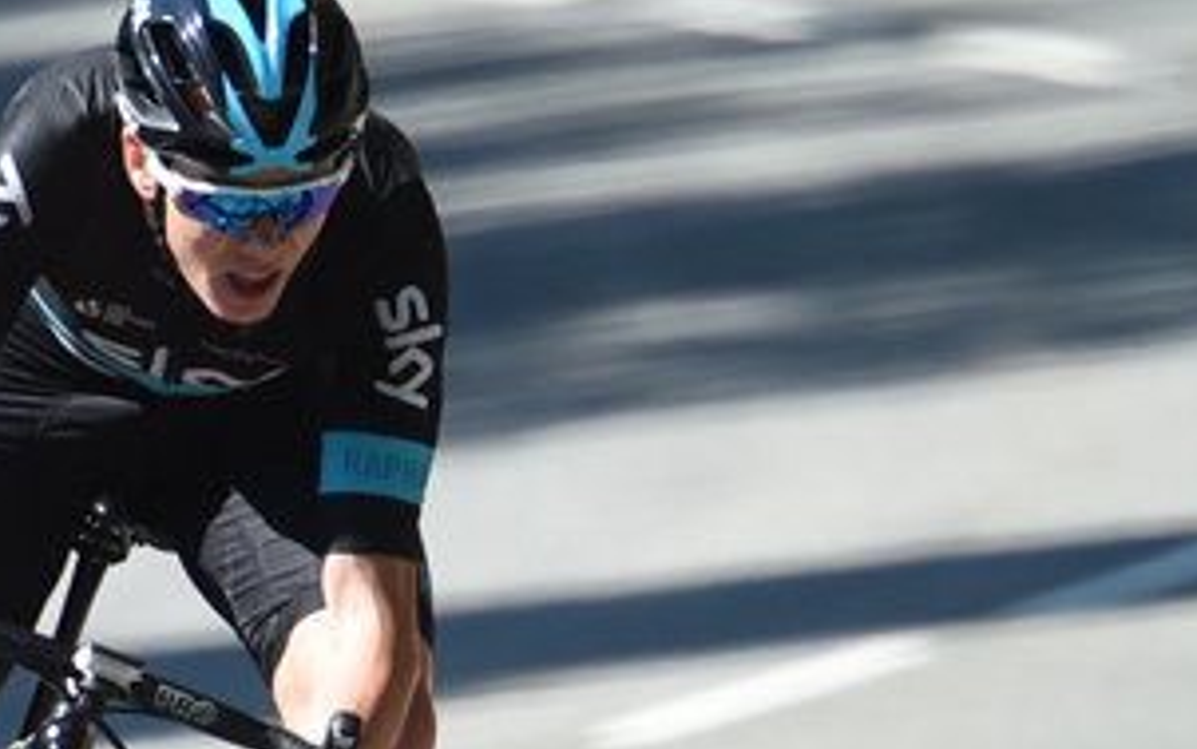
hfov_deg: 1.5
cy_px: 902
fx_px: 45068
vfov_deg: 1.0
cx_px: 166
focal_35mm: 1381
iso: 500
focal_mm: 400
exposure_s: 1/1000
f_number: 5.6
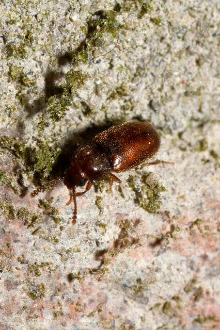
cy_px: 165
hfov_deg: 8.7
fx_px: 1445
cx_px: 110
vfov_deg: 13.0
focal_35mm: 158
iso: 100
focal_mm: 105
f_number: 22
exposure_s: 1/60
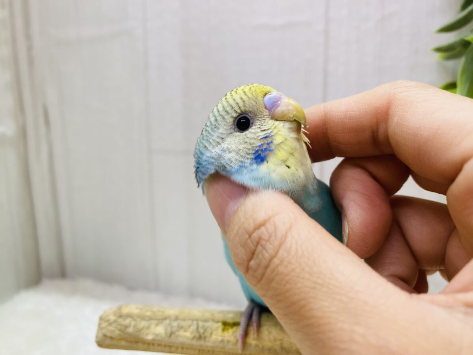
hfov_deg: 69.4
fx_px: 342
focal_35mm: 25
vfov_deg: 54.9
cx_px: 236
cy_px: 178
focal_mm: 4.25
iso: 80
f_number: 1.8
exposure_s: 1/100
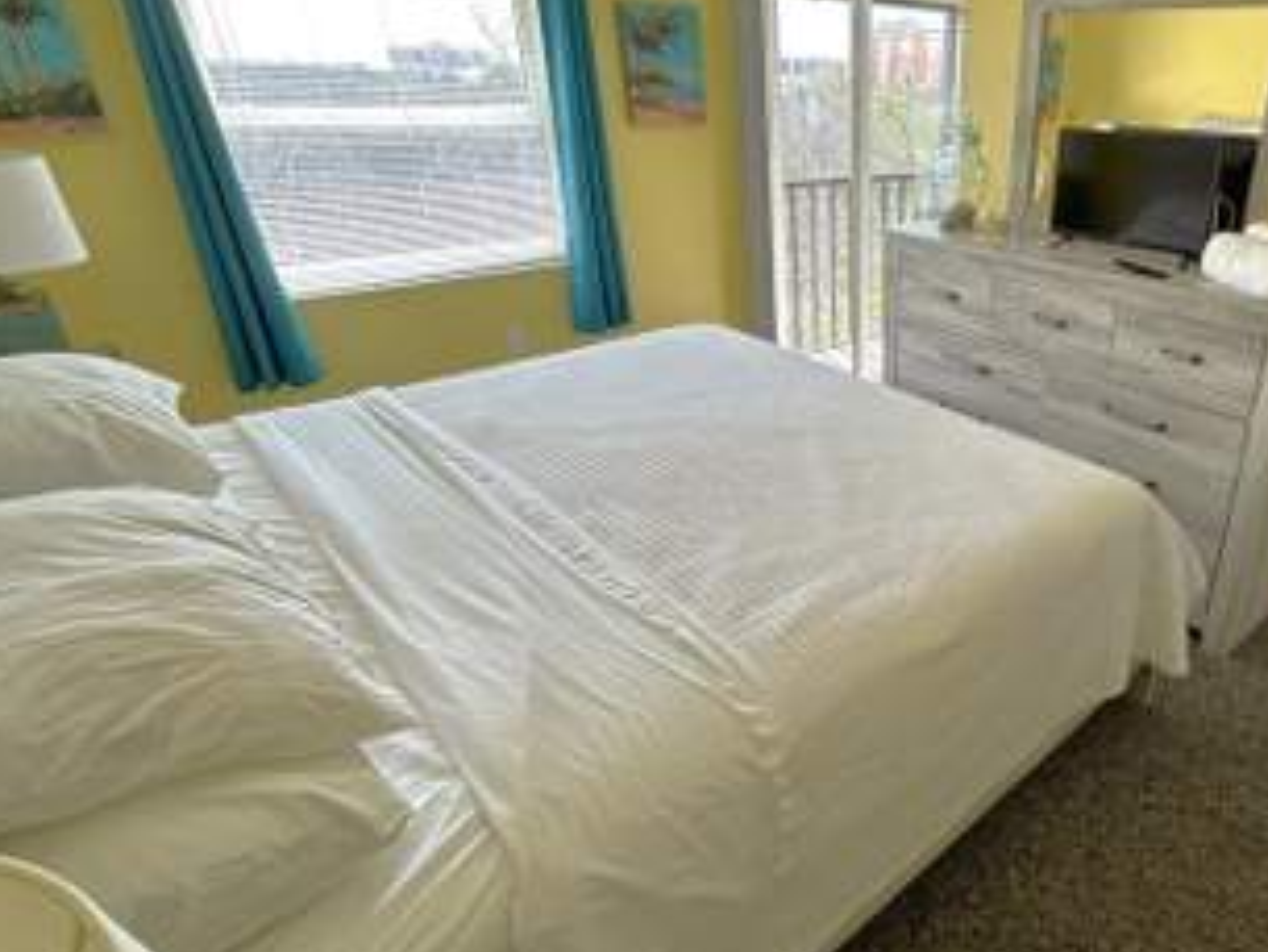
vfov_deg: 61.1
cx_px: 906
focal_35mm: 22
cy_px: 466
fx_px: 806
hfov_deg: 72.5
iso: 40
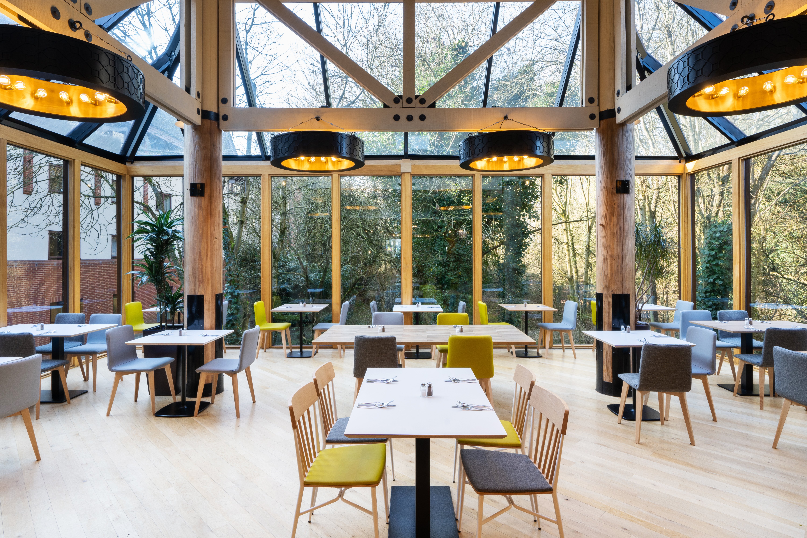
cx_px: 404
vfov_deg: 64.6
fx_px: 426
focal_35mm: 19
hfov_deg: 86.9
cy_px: 269
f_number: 13
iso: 200
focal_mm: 19
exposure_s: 1/6
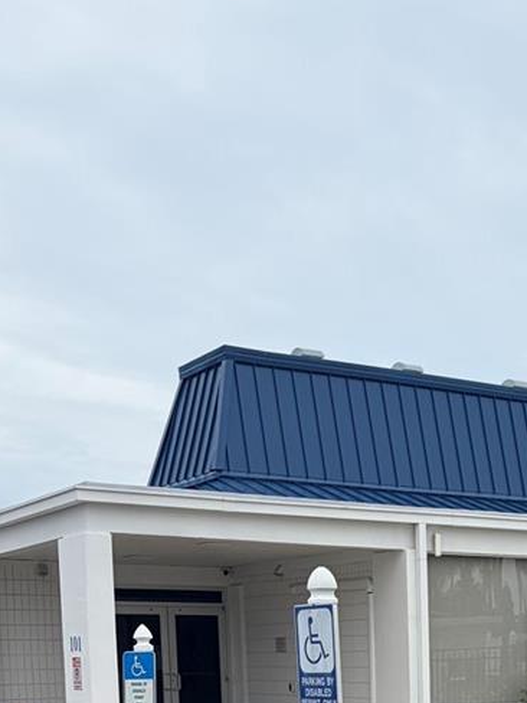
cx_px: 507
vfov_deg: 27.1
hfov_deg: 22.2
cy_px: 818
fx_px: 1299
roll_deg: +0.5
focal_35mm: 64
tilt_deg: -5.6
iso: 64
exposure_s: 1/7813
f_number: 1.6
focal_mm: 5.96
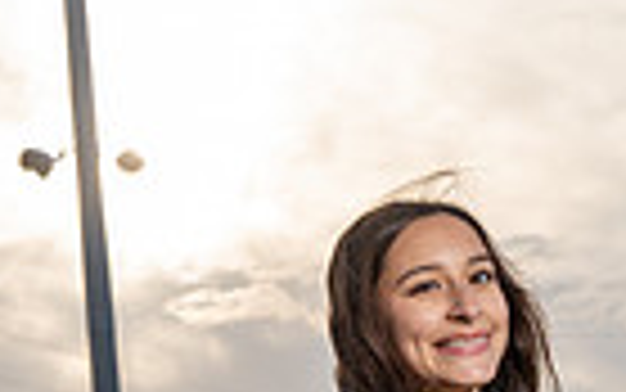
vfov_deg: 7.5
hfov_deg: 12.9
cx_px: 405
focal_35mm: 162
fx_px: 2765
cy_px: 991
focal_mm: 49
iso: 160
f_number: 8
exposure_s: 1/250
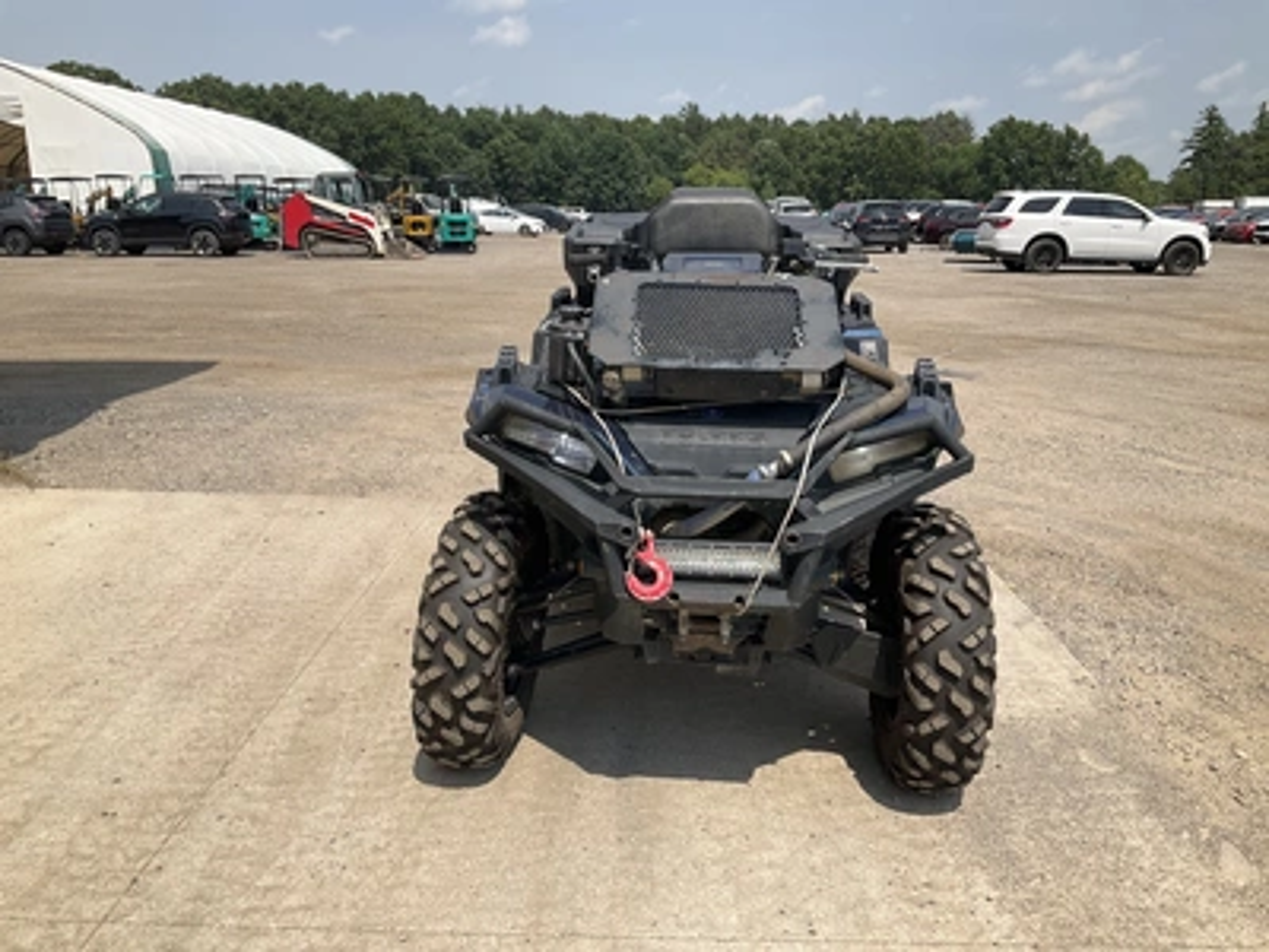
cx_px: 634
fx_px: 1063
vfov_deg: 48.2
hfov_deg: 61.7
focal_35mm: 29
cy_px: 476
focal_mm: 3
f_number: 1.8
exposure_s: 1/1984
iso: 25
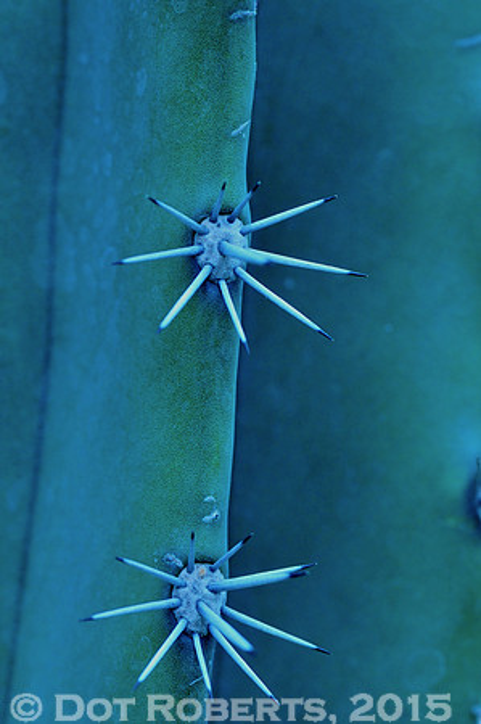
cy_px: 362
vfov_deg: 13.1
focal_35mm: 158
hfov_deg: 8.7
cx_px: 240
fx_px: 3164
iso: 1000
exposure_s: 1/200
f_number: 7.1
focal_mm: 105
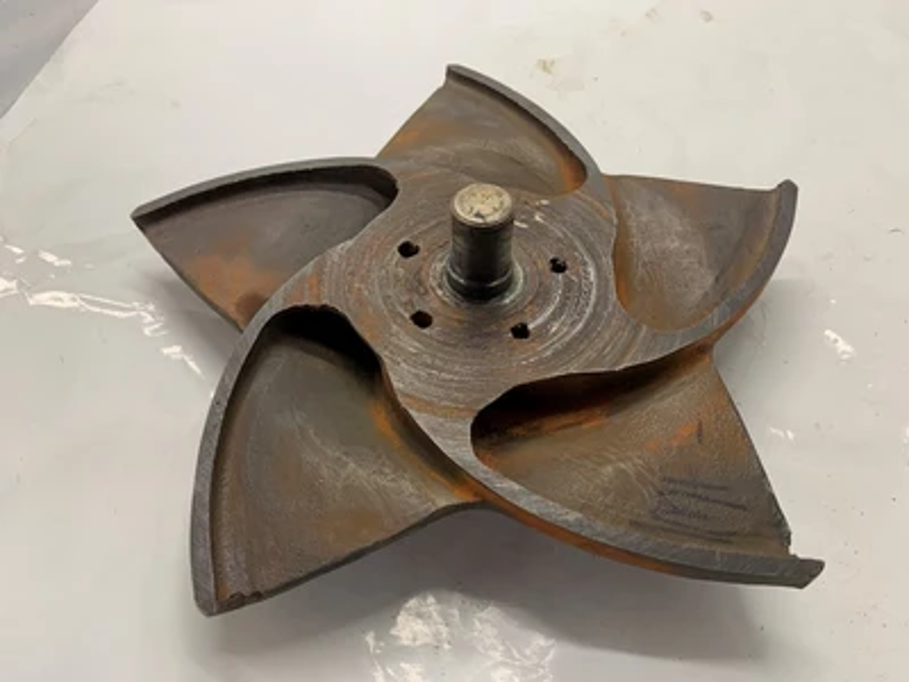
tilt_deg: -51.1
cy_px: 341
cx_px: 454
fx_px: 683
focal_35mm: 26
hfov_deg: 67.3
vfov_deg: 53.1
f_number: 1.8
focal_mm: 4.25
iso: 64
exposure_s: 1/121
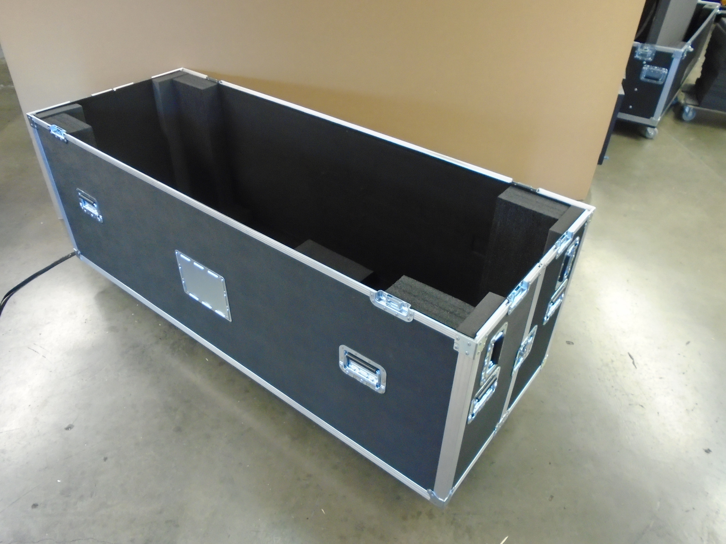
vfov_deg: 53.1
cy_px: 272
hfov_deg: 67.3
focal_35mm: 26
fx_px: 545
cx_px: 363
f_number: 3.2
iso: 400
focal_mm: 4.6
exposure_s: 1/8
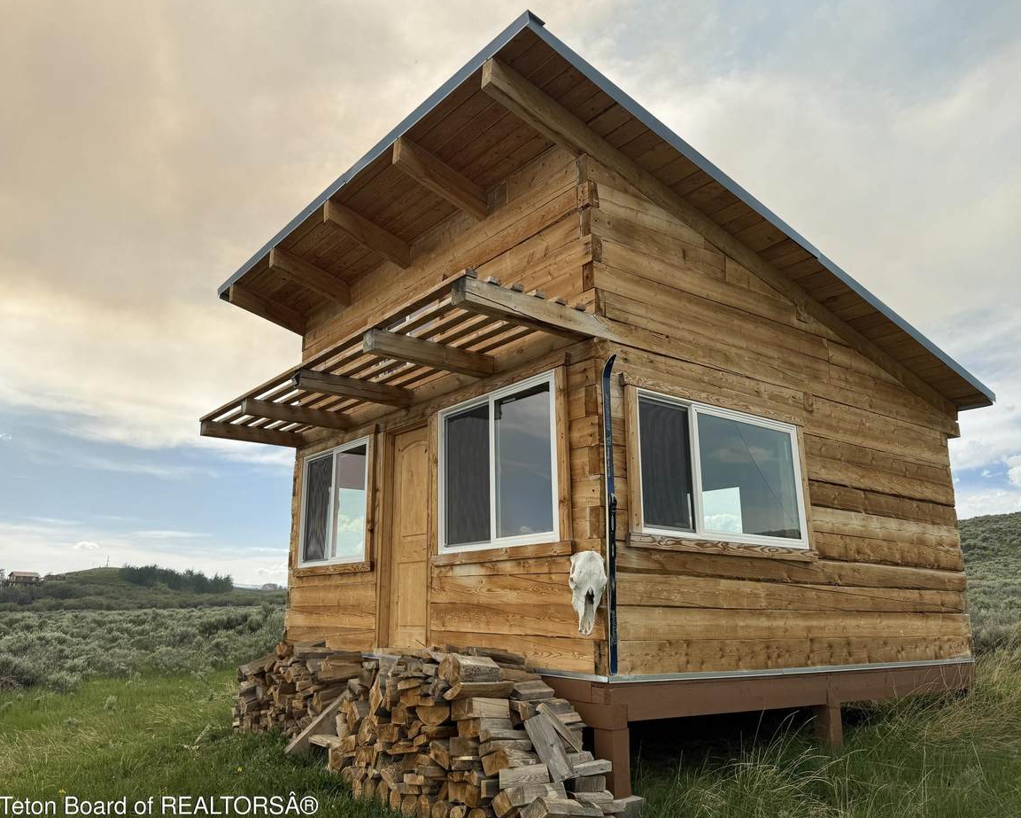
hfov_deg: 66.0
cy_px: 419
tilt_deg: +16.6
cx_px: 486
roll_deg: -2.2
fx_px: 786
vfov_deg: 54.9
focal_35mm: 26
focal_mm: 6.76
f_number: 1.78
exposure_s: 1/3953
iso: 80
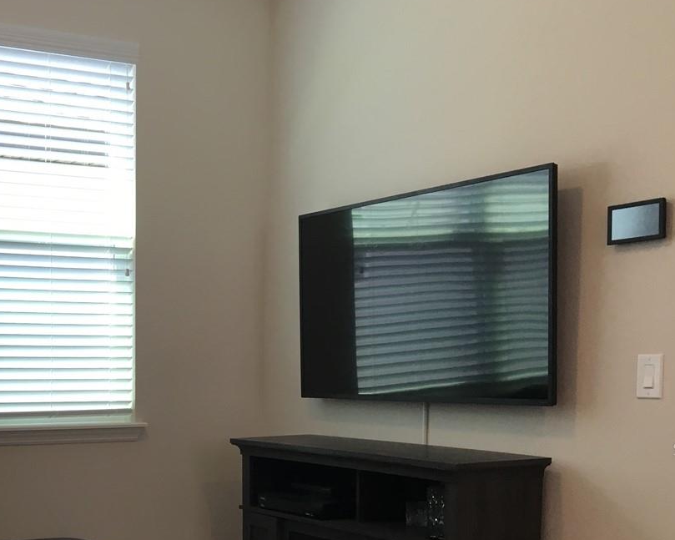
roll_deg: +1.1
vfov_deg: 26.5
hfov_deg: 32.1
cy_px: 449
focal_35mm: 56
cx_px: 84
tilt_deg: -4.1
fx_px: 1119
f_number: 2.2
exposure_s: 1/40
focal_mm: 4.15
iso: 25
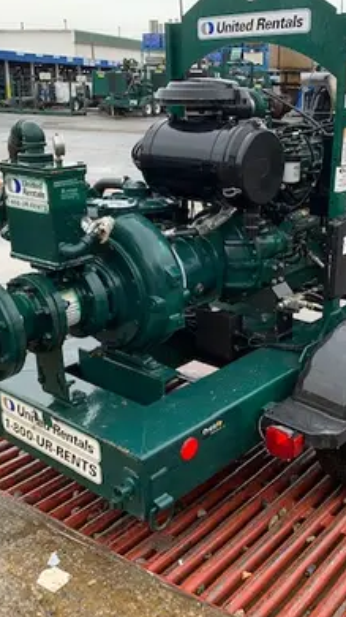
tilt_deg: -17.1
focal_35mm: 40
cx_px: 234
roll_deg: -0.4
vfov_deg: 50.5
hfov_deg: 29.4
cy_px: 305
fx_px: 653
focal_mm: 4.25
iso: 25
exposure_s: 1/132
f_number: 1.8
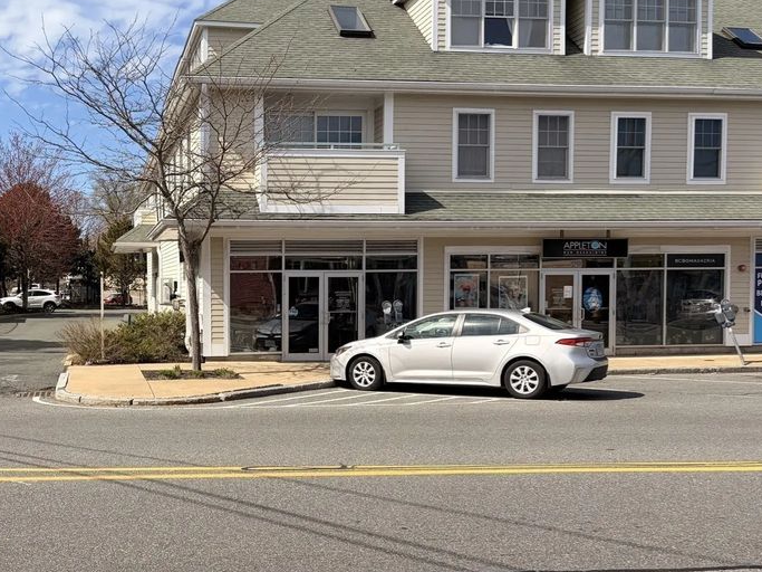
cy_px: 322
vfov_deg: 36.8
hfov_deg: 46.7
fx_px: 858
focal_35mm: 39
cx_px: 223
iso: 50
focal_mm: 5.96
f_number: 1.6
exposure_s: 1/4065
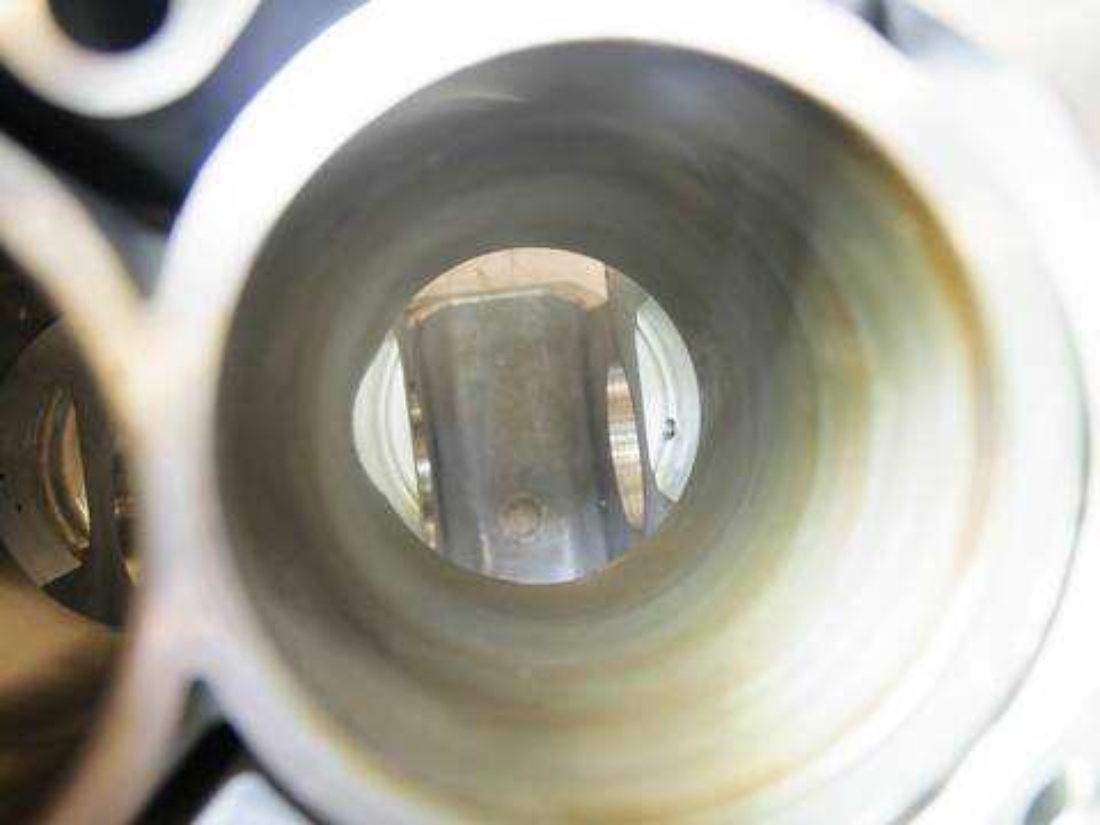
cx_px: 550
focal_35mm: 30
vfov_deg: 46.8
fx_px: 953
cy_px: 412
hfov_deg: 60.0
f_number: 3.8
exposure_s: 1/80
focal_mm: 15
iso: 200
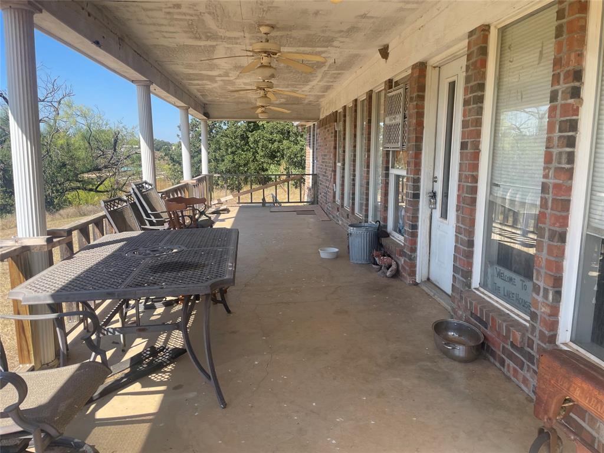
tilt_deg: -10.3
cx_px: 302
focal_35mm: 26
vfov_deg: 53.1
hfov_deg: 67.3
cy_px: 226
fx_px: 454
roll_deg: -1.1
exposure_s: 1/1195
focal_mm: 4.2
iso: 32
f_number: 1.6
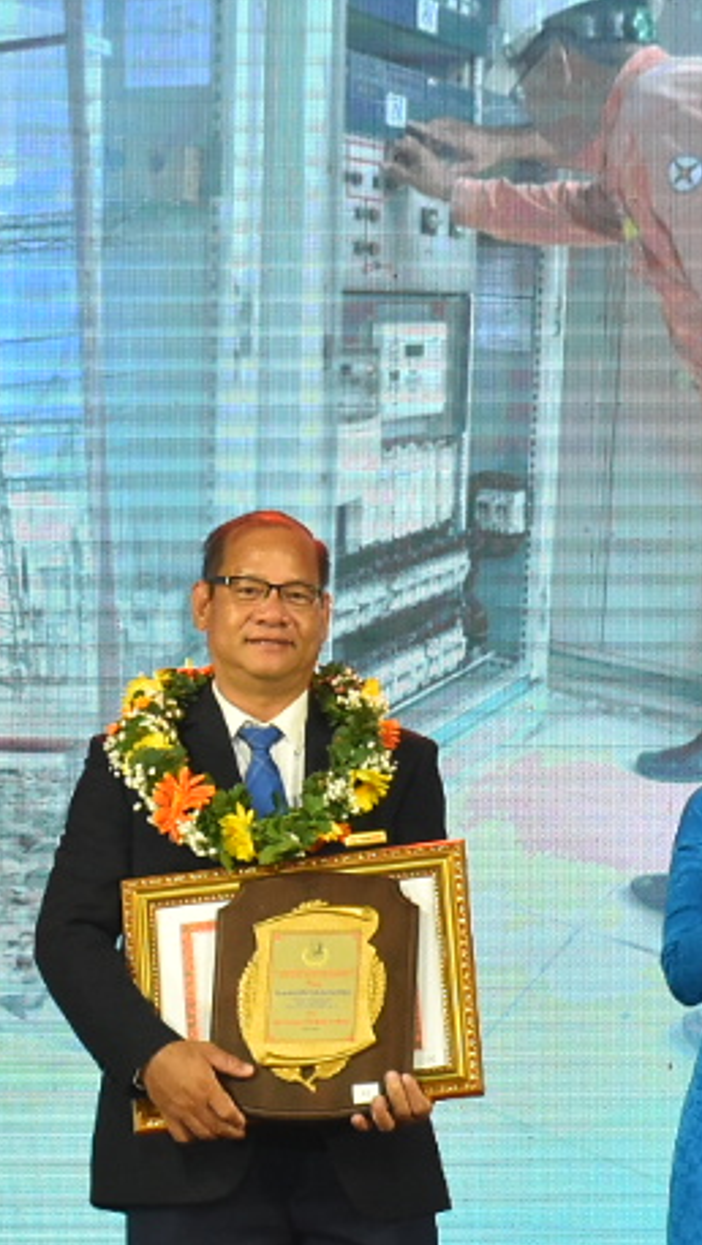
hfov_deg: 4.4
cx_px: 275
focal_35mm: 278
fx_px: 9189
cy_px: 348
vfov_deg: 7.8
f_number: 4.5
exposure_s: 1/200
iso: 1000
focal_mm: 50
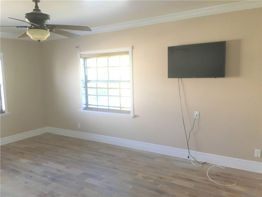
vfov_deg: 48.2
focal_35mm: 29
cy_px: 98
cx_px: 131
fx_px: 219
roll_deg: +1.3
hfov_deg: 61.7
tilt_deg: -6.7
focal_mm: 4.15
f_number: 2.2
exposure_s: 1/30
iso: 160
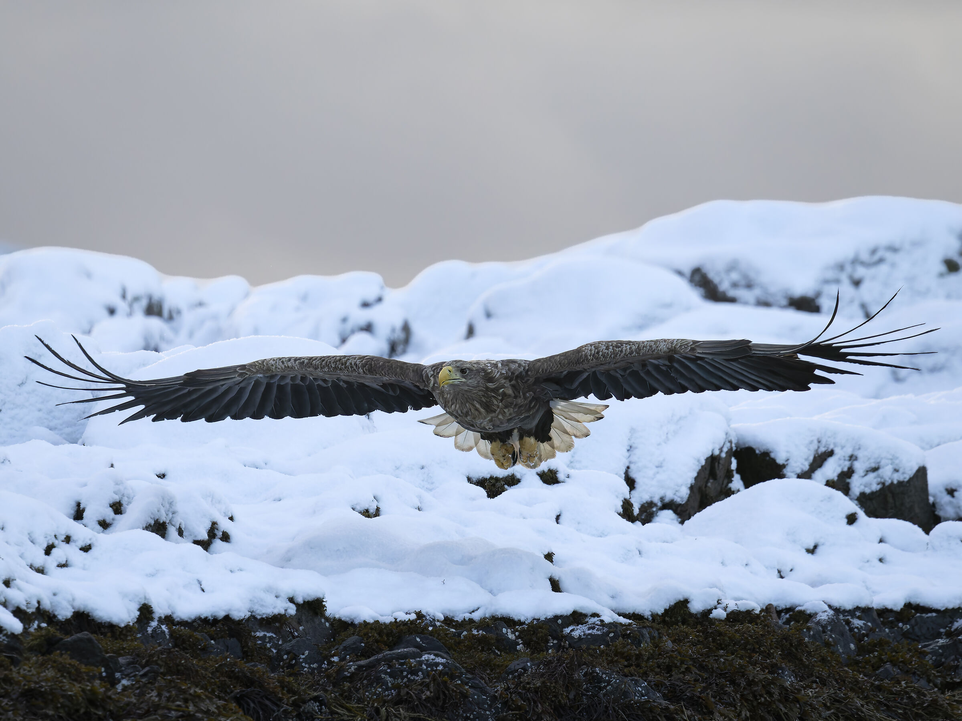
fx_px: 20815
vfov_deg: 2.0
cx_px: 481
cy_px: 360
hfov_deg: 2.6
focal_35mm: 749
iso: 3200
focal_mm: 374
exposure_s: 1/1600
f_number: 7.1
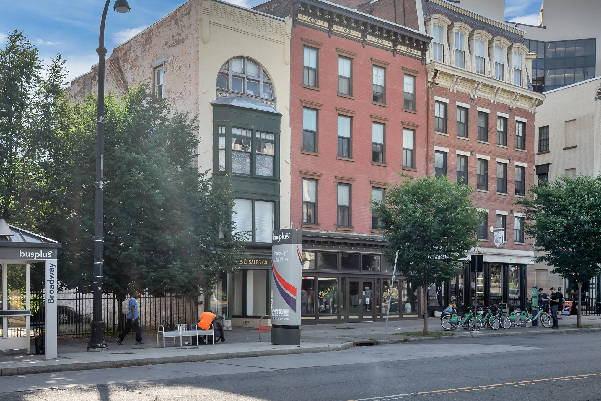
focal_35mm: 43
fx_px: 718
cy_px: 184
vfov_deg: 31.2
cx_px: 284
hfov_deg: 45.4
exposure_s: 1/1600
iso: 250
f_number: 4
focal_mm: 35
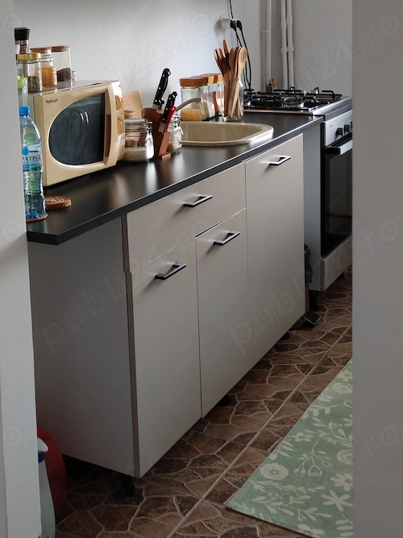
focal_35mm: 54
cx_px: 31
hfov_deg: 26.0
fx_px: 838
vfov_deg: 34.6
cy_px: 120
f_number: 1.95
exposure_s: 1/50
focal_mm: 5.52
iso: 800
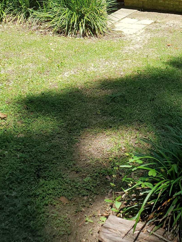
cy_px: -7
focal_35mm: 56
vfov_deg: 31.4
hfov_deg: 25.9
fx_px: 393
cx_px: 125
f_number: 1.5
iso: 50
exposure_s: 1/1429
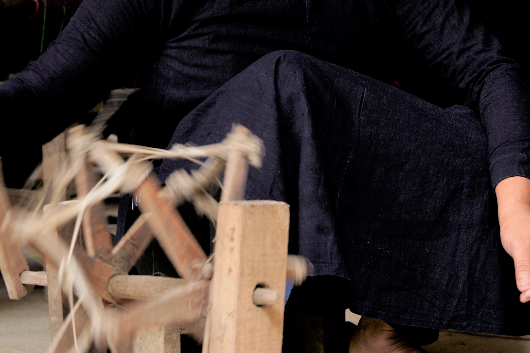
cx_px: 315
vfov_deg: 16.3
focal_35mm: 83
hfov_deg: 24.6
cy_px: 44
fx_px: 1216
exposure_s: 1/50
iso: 100
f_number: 5
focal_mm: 36.7
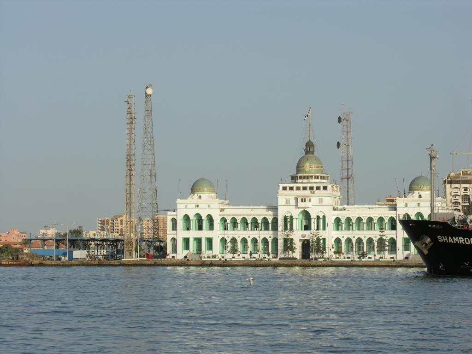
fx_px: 1568
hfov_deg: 17.1
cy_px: 177
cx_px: 236
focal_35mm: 115
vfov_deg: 12.9
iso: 50
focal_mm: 29.3
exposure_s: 1/229
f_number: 6.6
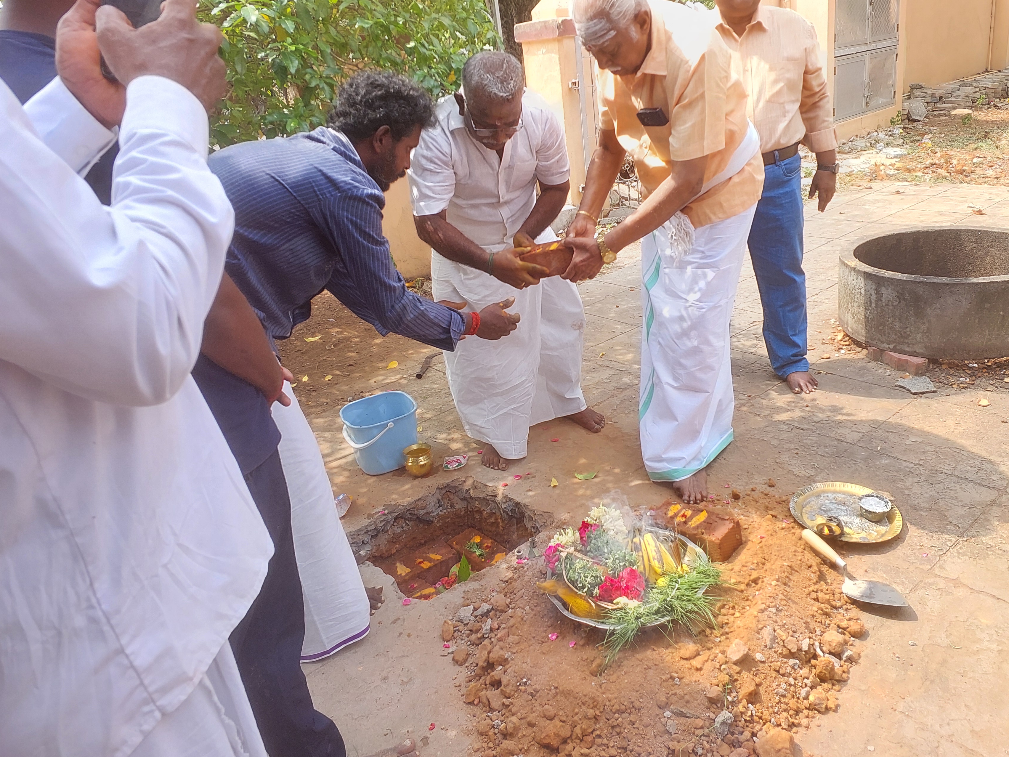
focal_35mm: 27
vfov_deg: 51.2
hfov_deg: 65.0
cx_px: 576
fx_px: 787
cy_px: 329
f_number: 1.8
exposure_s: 1/170
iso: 25
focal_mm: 5.06
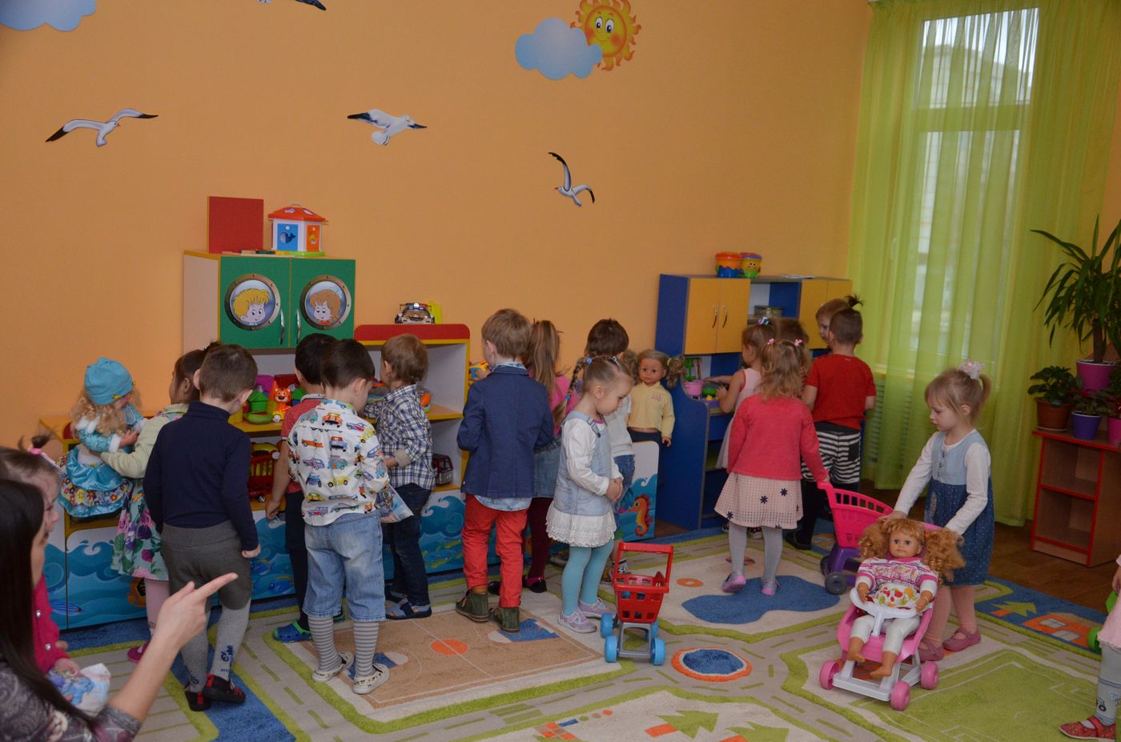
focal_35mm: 36
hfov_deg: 53.2
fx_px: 1119
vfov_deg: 36.7
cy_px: 371
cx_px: 560
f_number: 3.8
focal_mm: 24
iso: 800
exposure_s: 1/200
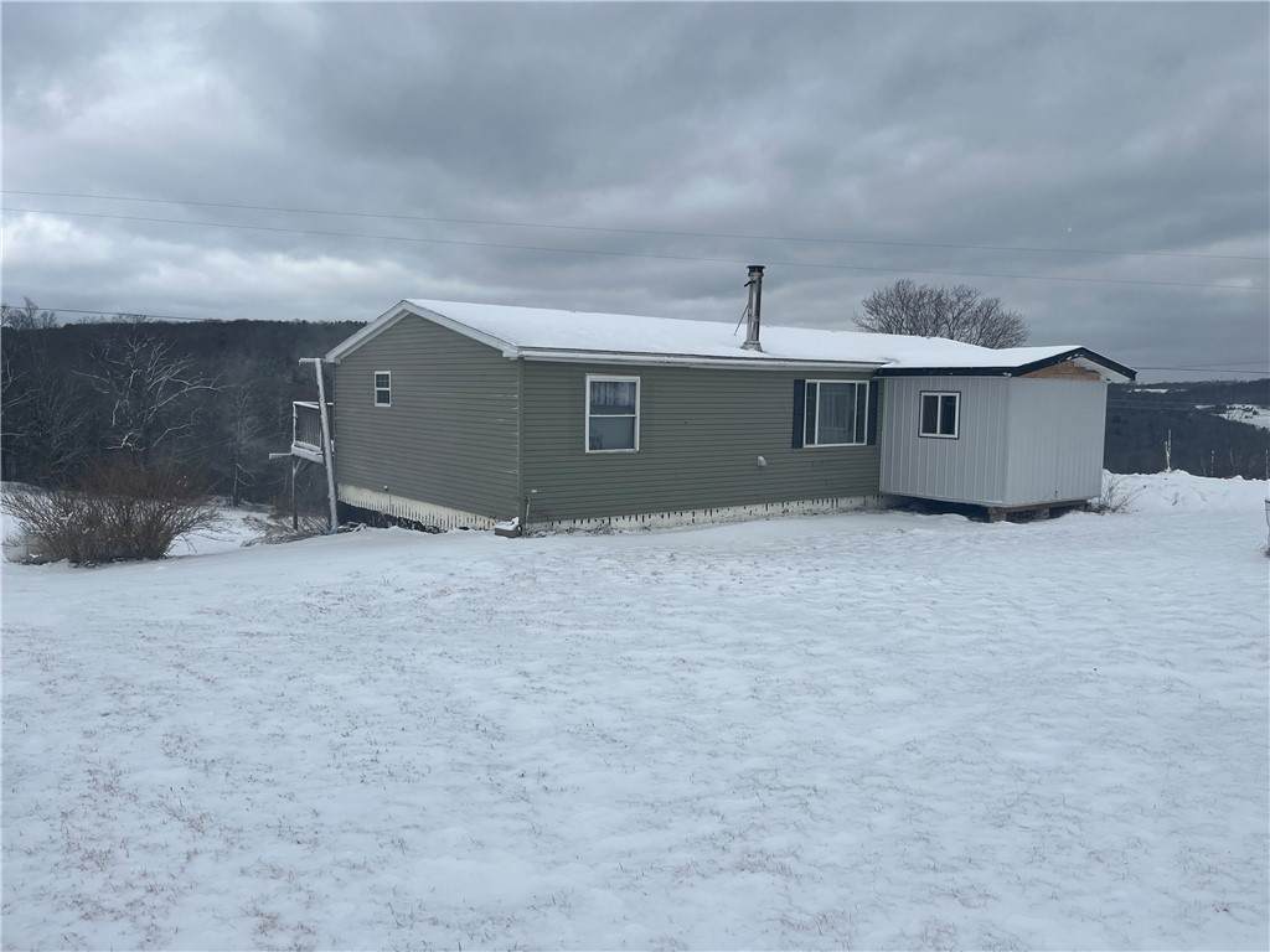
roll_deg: -0.2
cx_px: 635
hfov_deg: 67.3
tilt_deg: -4.6
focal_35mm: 26
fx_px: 954
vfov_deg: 53.1
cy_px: 476
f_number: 1.6
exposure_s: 1/6173
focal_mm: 5.1
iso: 50
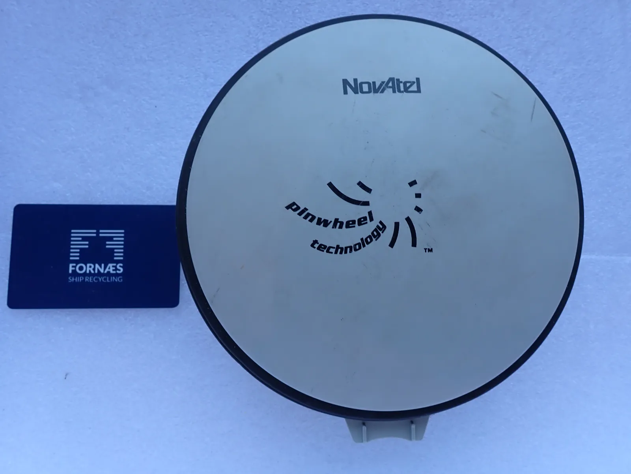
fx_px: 456
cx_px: 316
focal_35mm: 25
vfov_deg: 54.9
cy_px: 237
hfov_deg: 69.4
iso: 100
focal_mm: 4.5
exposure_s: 1/125
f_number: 2.8
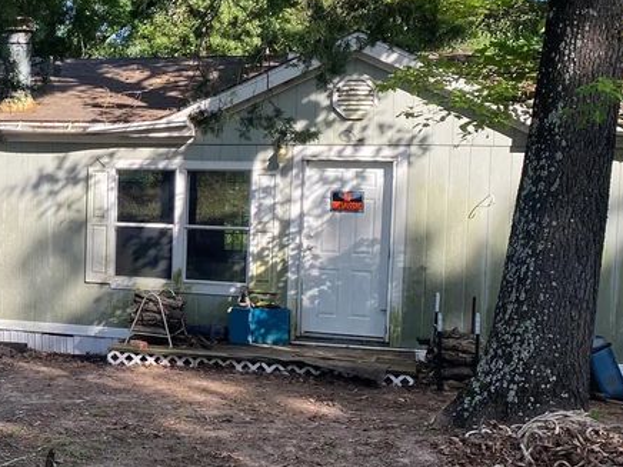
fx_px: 1098
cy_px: 221
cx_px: -19
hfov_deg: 29.3
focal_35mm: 61
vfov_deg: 24.0
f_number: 1.8
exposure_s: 1/502
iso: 32
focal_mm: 4.25
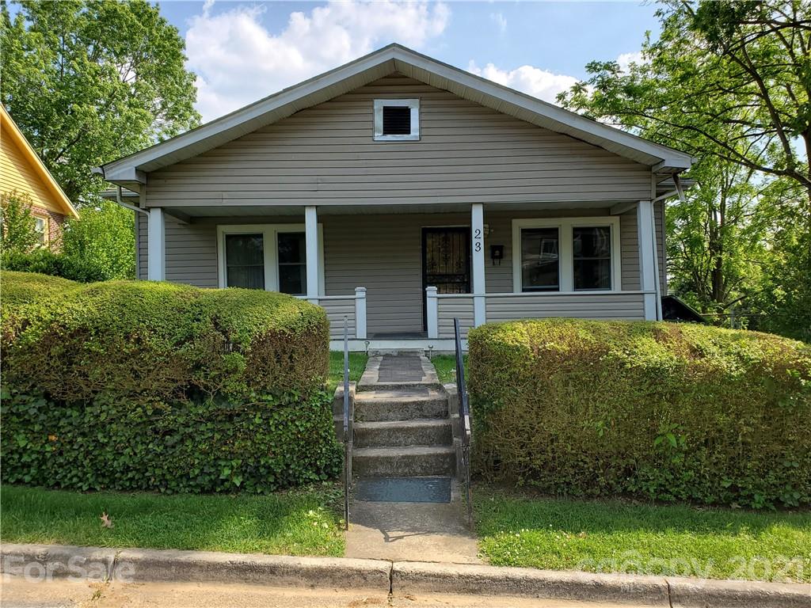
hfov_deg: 67.3
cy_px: 304
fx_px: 609
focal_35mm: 26
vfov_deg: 53.1
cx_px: 406
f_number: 2.4
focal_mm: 4.3
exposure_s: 1/783
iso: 50
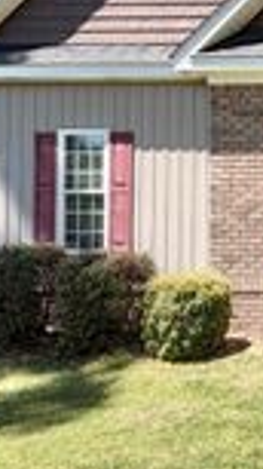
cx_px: 477
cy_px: 201
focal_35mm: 50
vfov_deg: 41.2
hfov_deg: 18.5
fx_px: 620
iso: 40
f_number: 2.2
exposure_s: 1/726
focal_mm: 2.22
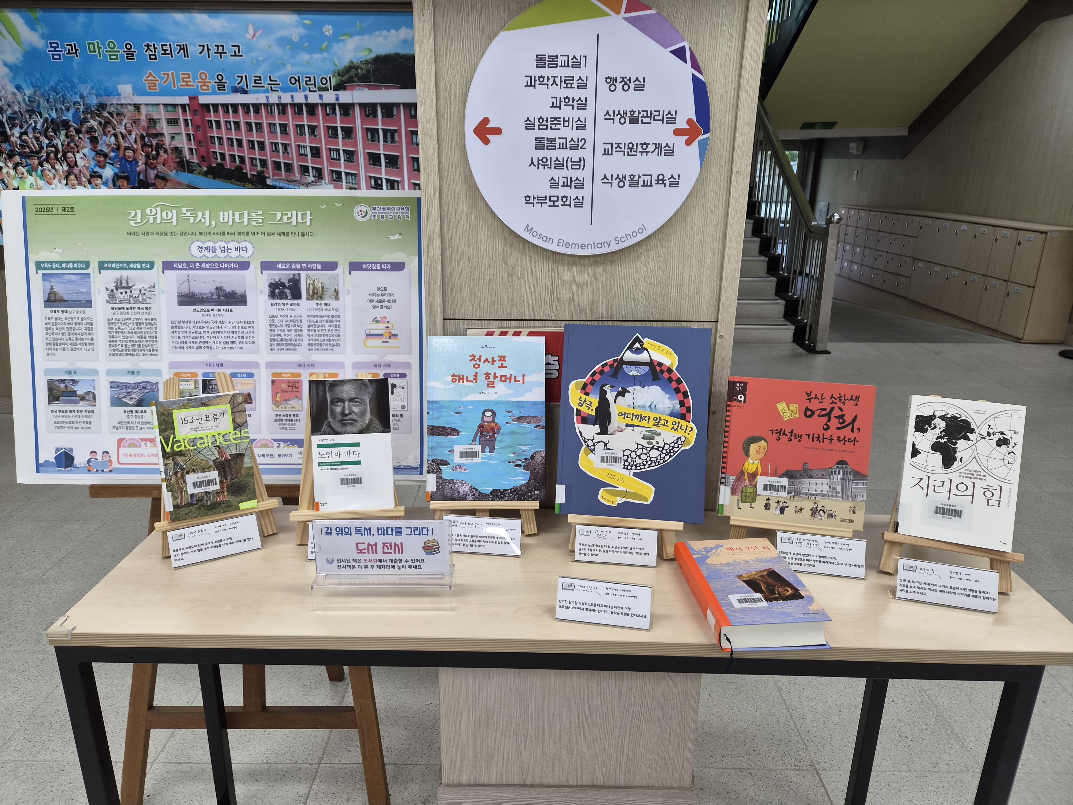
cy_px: 402
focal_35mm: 23
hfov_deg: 73.9
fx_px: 713
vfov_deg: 58.9
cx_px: 536
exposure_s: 1/120
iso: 100
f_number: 1.8
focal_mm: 5.4
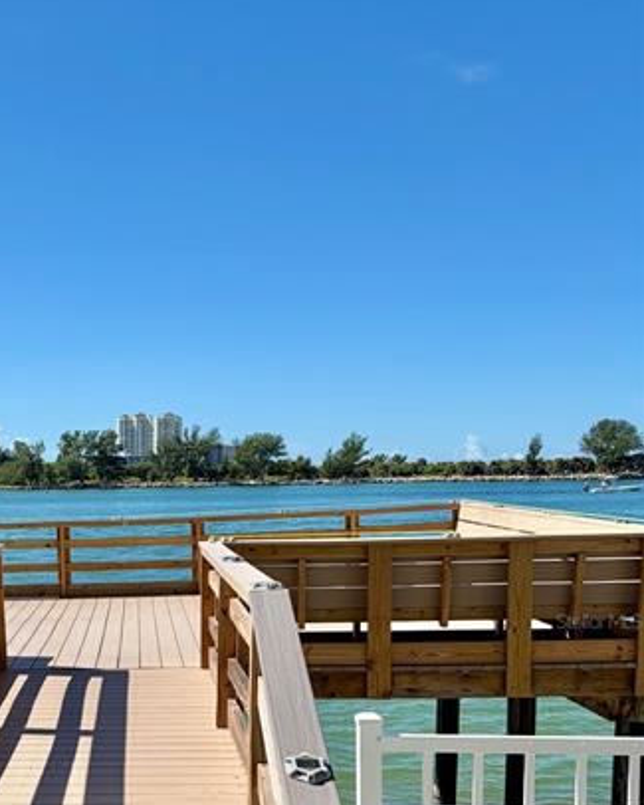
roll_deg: -0.2
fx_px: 1143
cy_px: 621
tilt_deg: -6.5
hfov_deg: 30.2
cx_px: 75
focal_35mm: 48
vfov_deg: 37.6
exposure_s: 1/4065
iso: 50
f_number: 1.6
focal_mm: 5.96
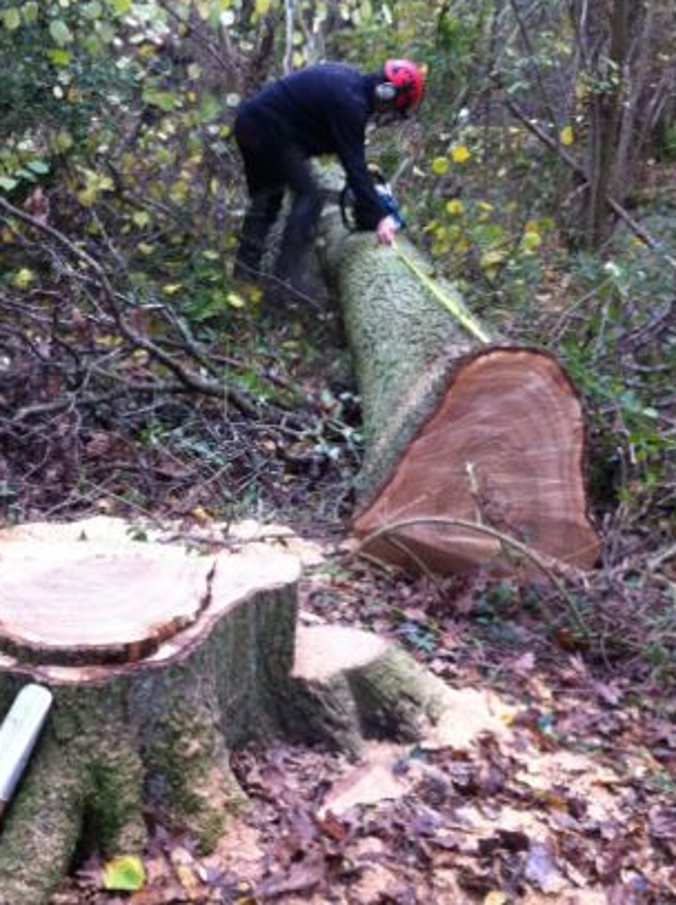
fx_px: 1436
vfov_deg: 35.0
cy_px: 465
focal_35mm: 55
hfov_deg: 26.4
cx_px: 236
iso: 200
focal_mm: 3.85
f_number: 2.8
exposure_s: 1/15
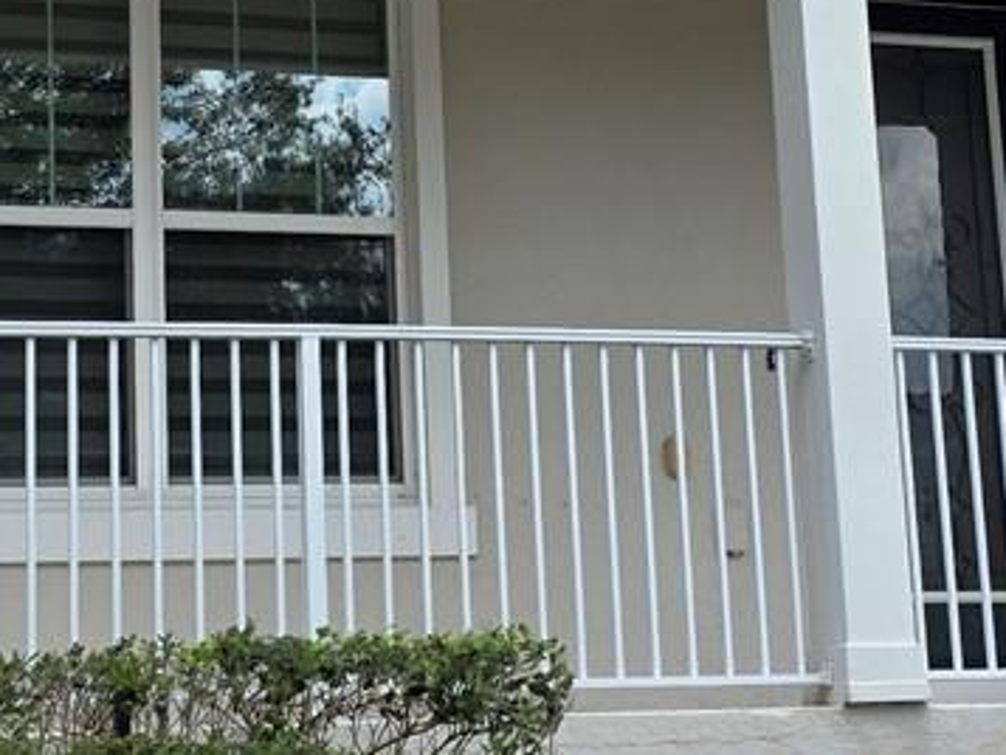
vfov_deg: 14.3
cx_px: 383
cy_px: 183
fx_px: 2994
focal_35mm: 103
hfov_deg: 19.0
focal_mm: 6.3
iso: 80
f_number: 1.7
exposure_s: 1/3436
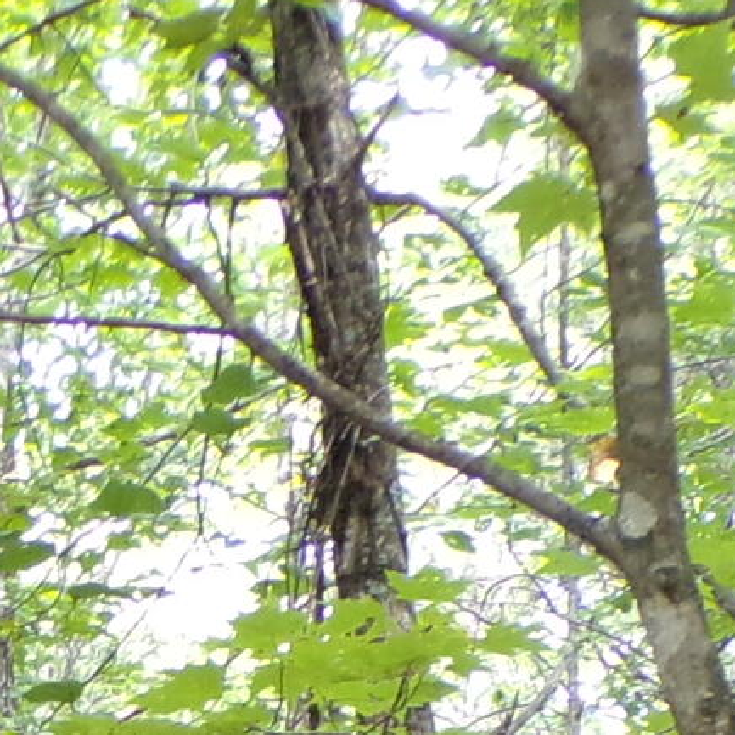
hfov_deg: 11.9
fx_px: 3531
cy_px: 1497
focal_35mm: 147
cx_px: 236
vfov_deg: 10.8
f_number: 3
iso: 200
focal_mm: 4.3
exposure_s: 1/25
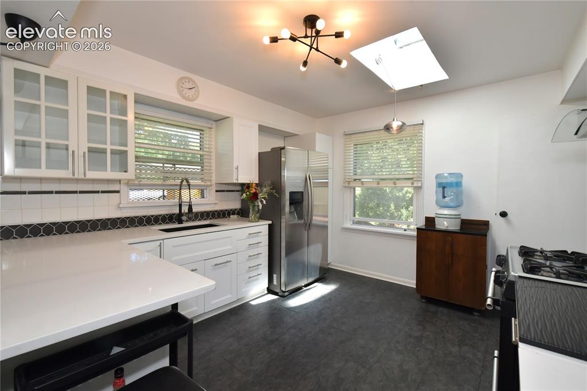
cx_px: 294
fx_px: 261
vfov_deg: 73.7
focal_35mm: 16
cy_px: 196
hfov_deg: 96.8
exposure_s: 1/250
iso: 1250
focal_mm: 16
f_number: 8
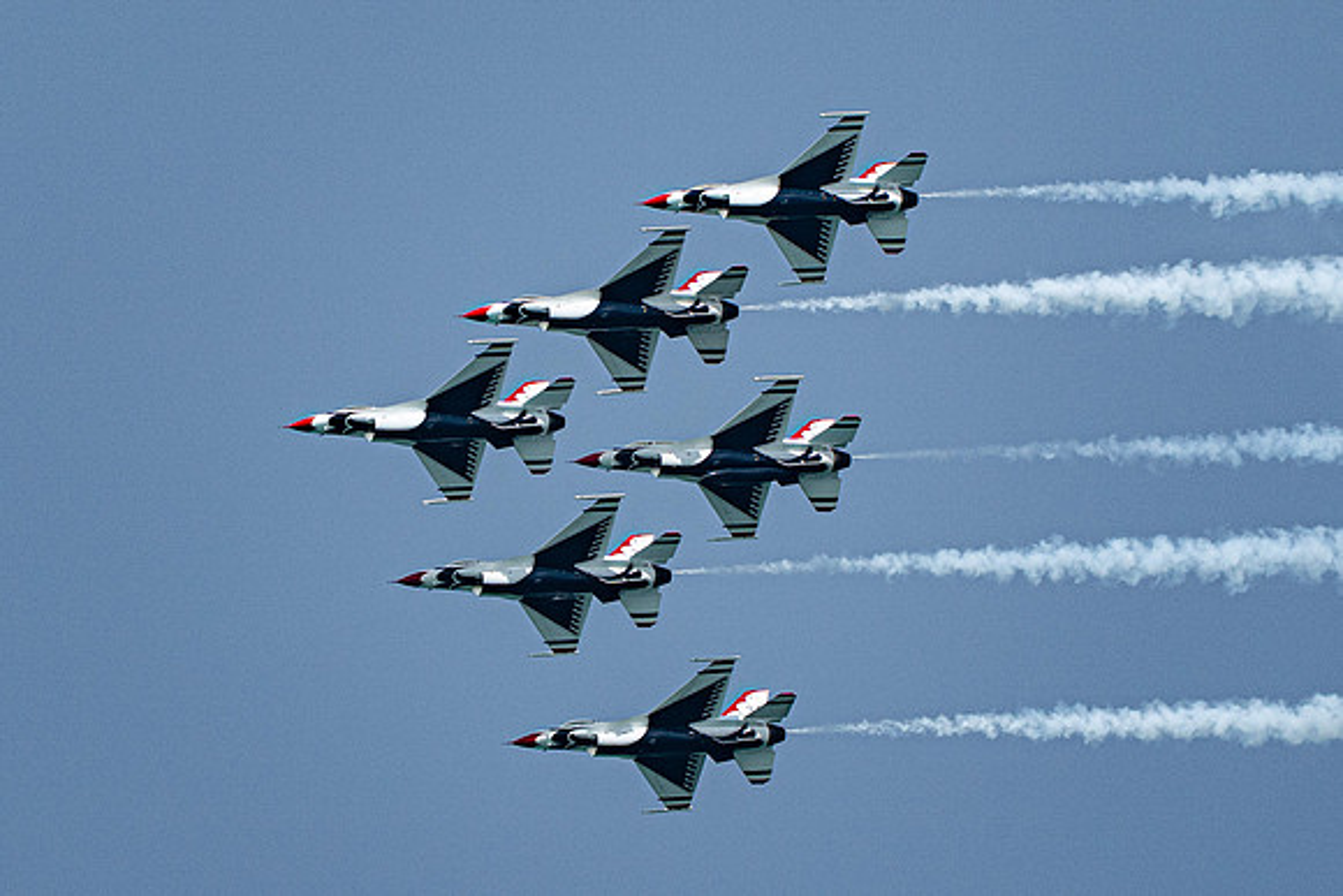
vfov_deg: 1.7
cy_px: 399
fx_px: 29505
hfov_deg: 2.6
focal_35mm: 791
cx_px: 646
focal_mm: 400
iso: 640
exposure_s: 1/2000
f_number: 10
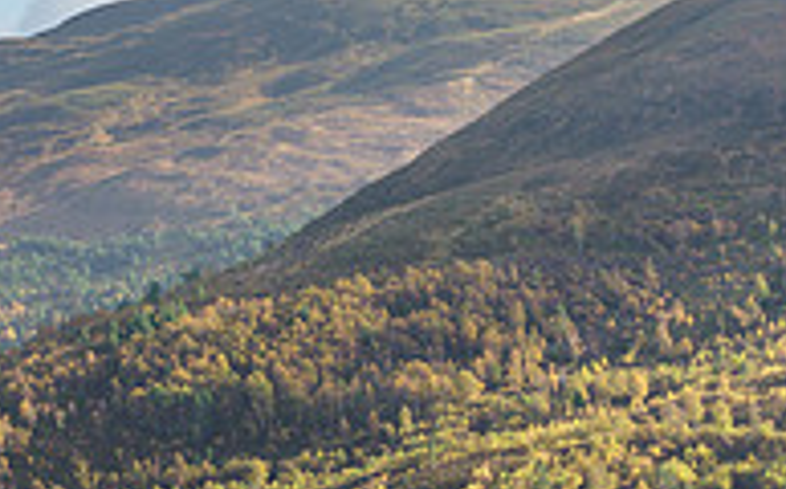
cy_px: 788
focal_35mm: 206
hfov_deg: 10.1
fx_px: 4406
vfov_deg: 6.3
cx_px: 799
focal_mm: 31
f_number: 5.6
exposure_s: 1/60
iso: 200
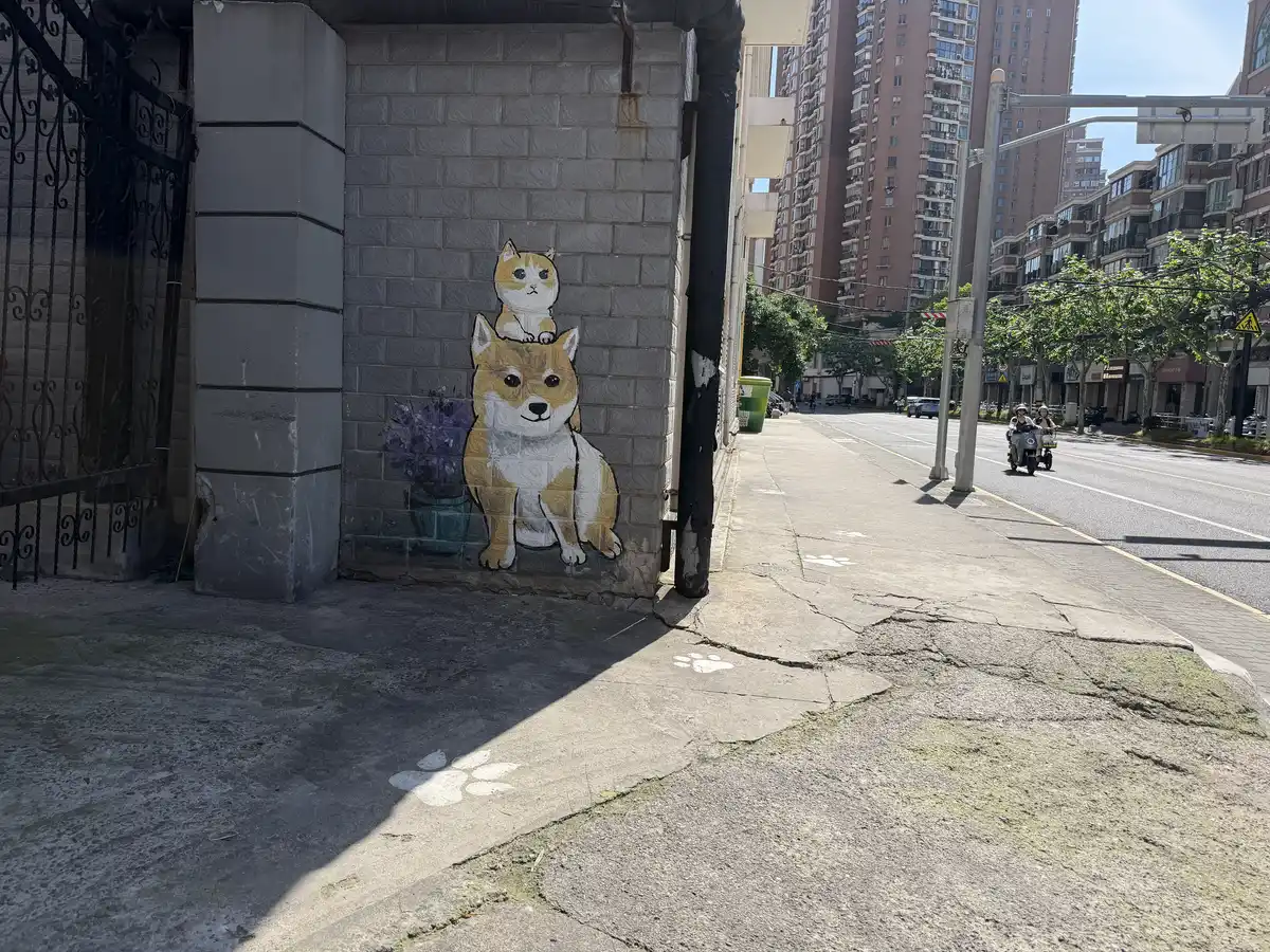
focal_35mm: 24
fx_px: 881
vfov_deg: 56.8
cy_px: 476
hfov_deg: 71.6
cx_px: 635
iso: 80
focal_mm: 6.76
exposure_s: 1/3145
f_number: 1.78
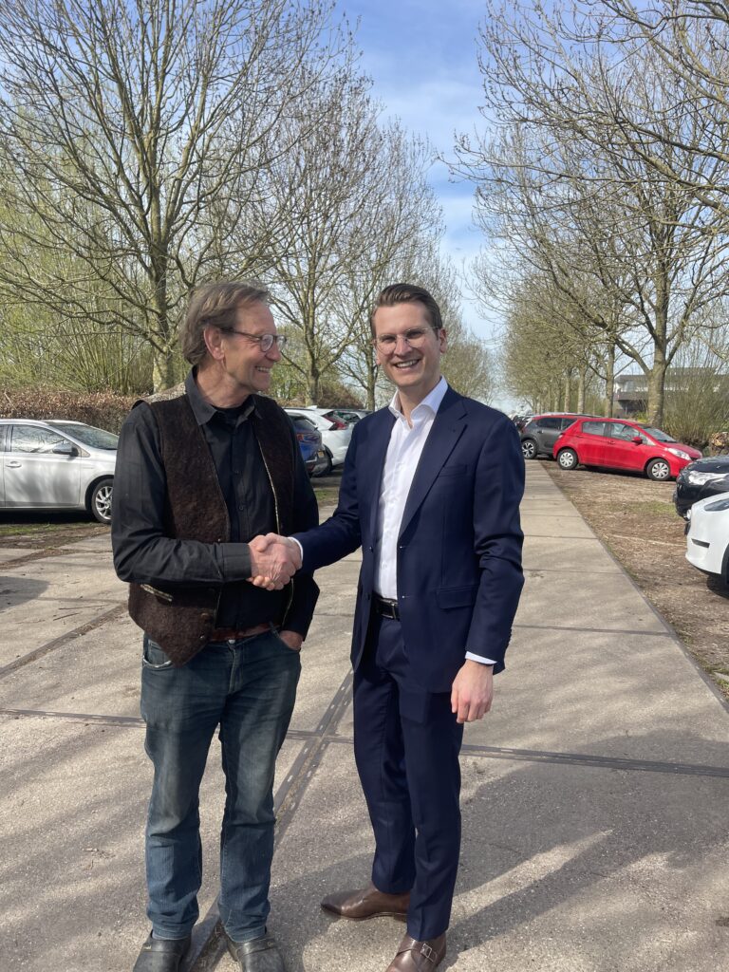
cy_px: 486
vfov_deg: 69.4
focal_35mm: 25
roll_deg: -0.1
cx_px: 364
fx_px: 702
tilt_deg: -4.0
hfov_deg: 54.9
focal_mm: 5.1
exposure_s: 1/1852
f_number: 1.6
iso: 32
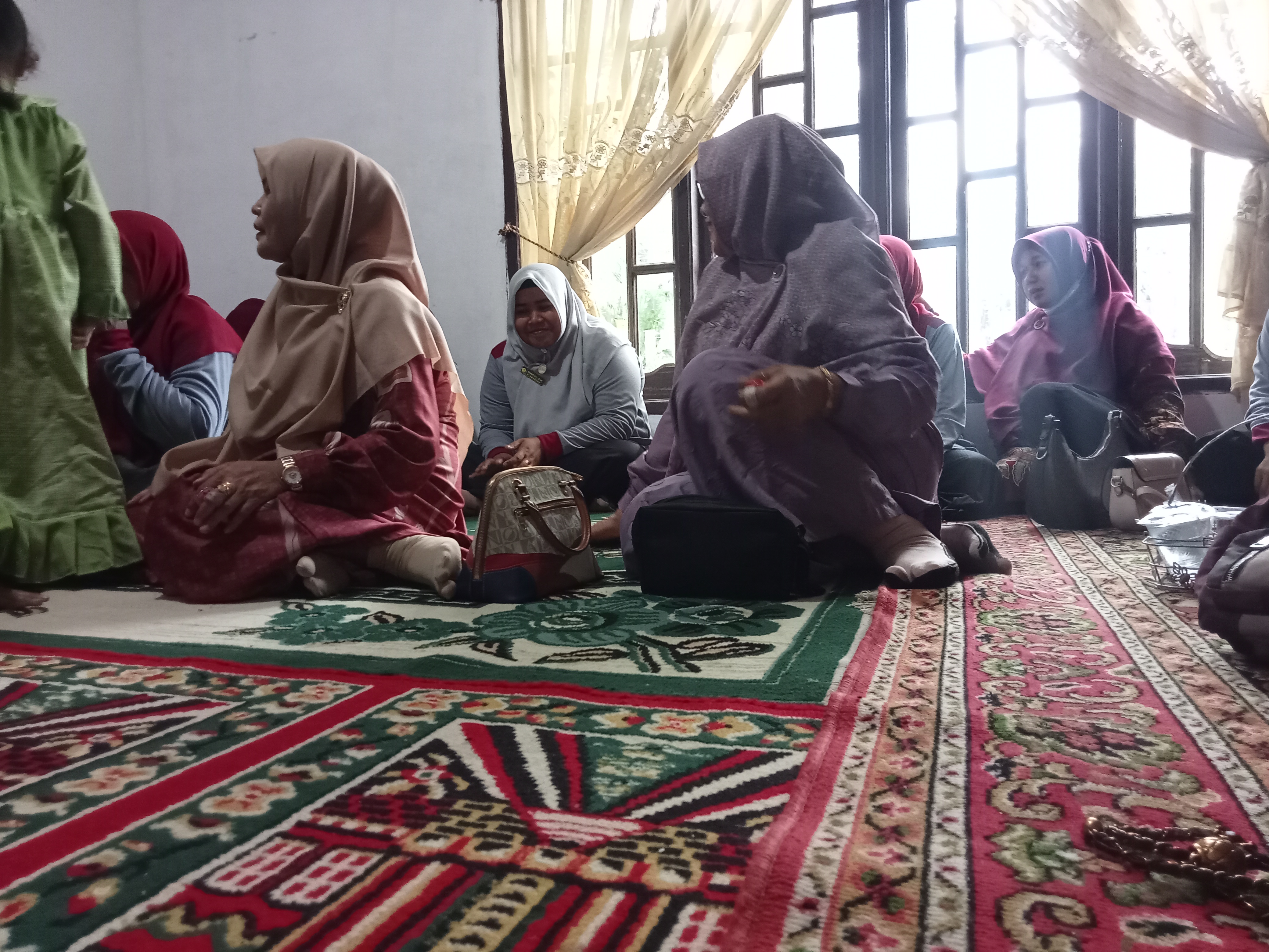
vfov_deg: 49.7
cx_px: 634
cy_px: 476
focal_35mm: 28
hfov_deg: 63.4
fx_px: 1026
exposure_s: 1/33.3
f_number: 2.2
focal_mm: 3.46
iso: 816
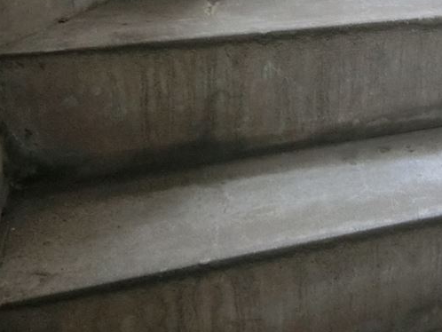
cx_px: 551
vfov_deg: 23.1
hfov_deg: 27.3
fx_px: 779
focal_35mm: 61
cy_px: 0
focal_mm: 4.06
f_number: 2.7
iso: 400
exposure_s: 1/30
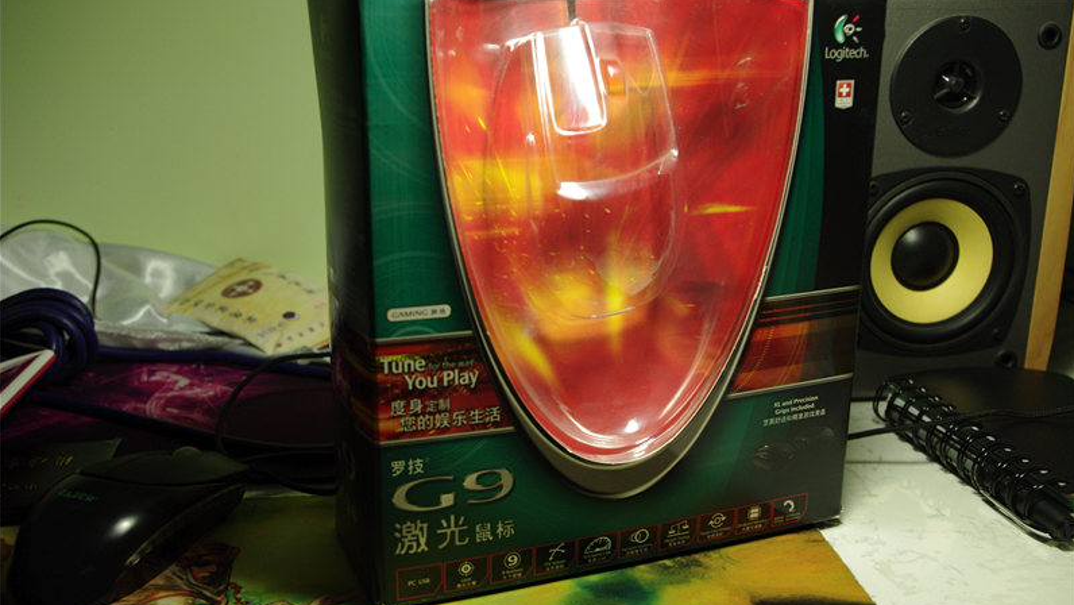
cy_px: 311
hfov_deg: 49.4
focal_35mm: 41
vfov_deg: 29.0
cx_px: 538
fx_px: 1168
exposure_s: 1/30
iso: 800
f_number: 5
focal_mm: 26.25
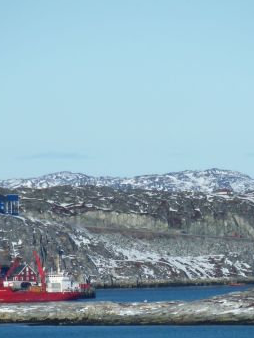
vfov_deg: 3.7
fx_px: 5198
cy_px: 295
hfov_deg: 2.8
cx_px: 137
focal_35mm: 532
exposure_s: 1/640
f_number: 5.6
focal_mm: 49.2
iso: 80
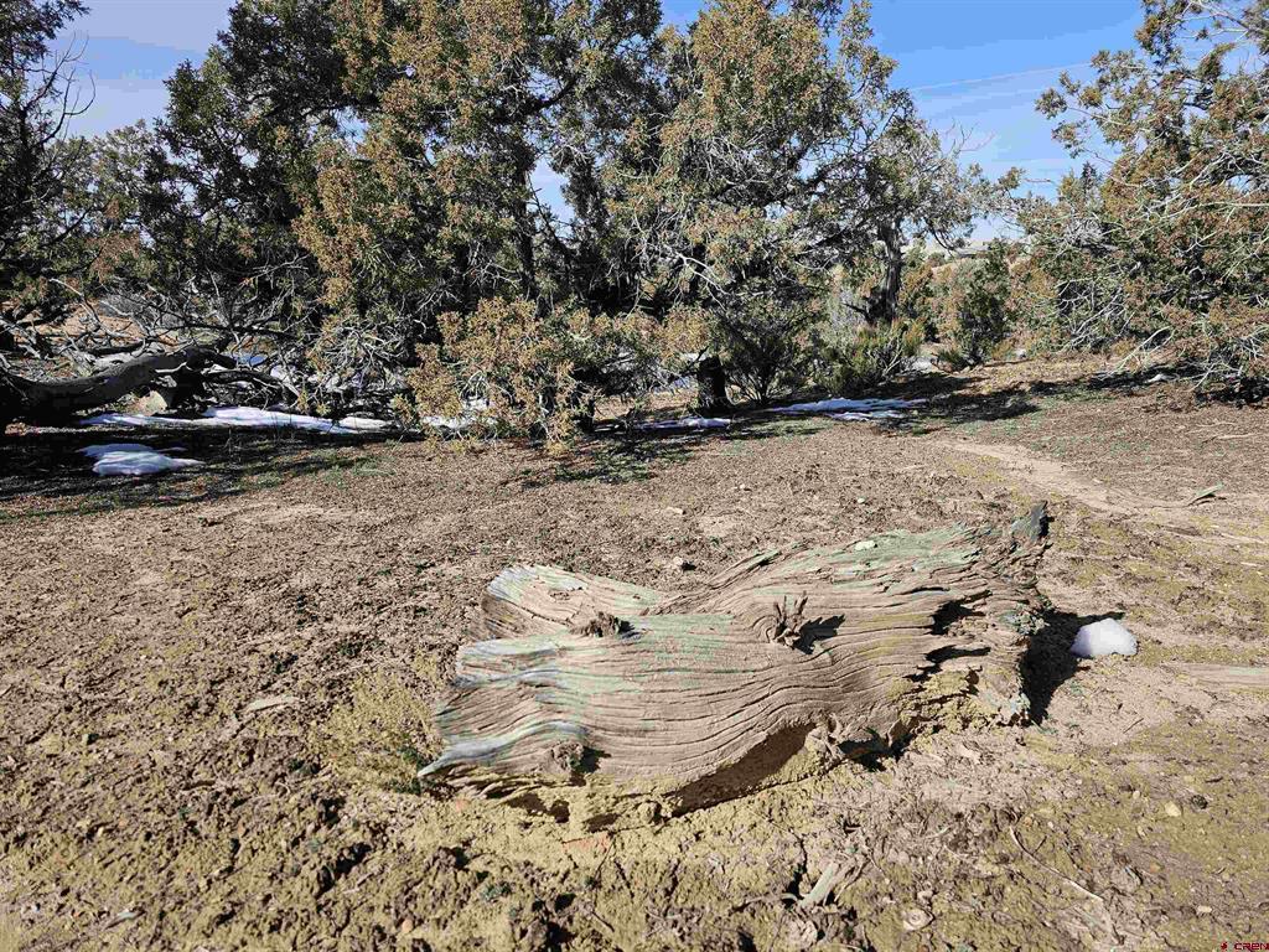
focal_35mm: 23
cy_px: 476
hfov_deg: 73.9
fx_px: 843
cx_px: 634
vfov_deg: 58.9
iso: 10
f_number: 1.7
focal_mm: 6.3
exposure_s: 1/788
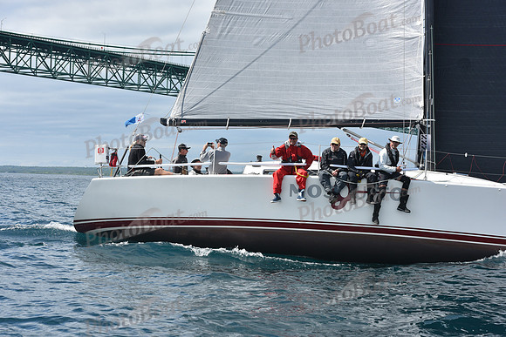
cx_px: 253
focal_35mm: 70
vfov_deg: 19.5
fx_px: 984
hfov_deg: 28.8
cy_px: 168
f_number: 9
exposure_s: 1/800
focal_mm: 70
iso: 250
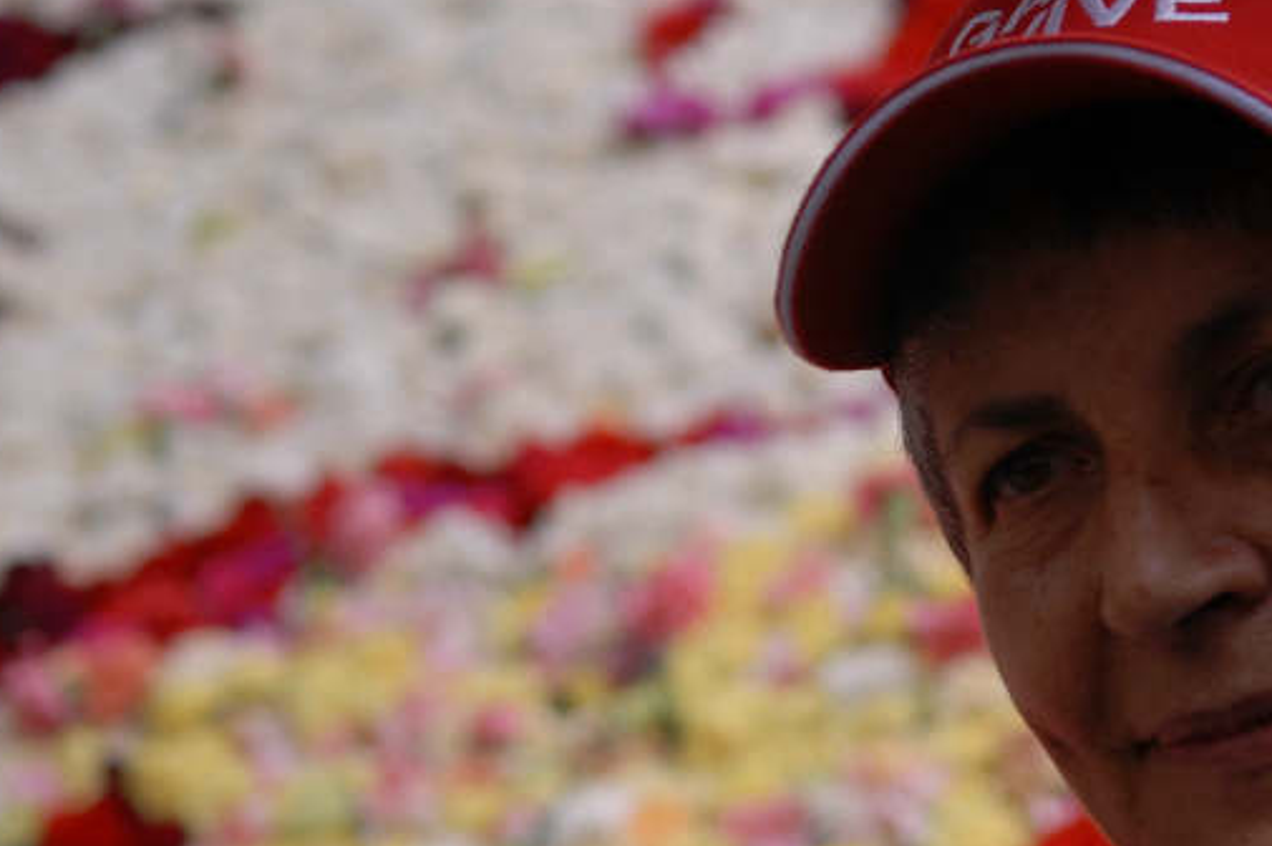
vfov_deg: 11.7
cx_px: 819
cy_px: 329
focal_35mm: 117
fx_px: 4131
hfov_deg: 17.5
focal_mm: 40
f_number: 3.2
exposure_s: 1/250
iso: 100
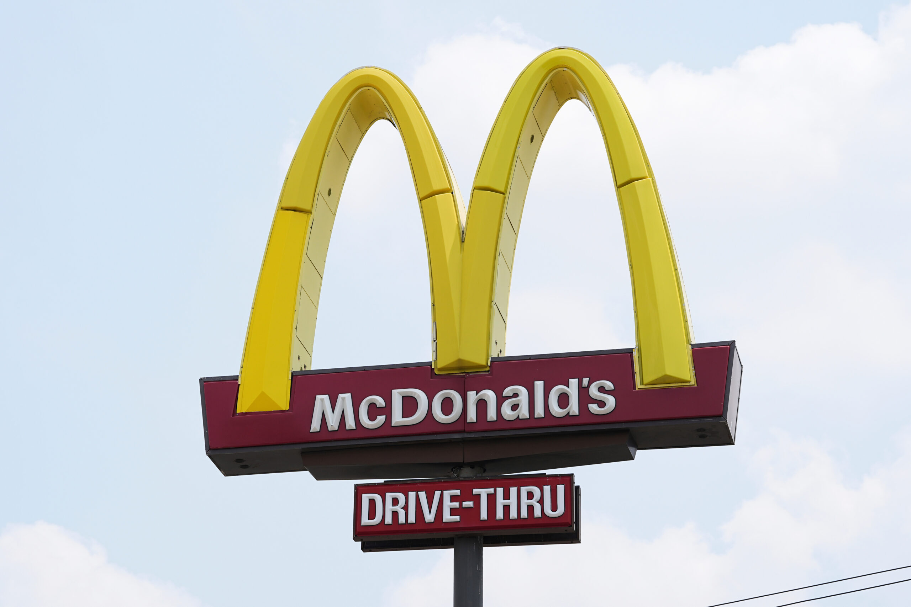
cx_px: 456
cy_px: 304
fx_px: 2758
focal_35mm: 109
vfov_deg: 12.6
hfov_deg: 18.8
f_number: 6.3
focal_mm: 109
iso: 250
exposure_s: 1/1250
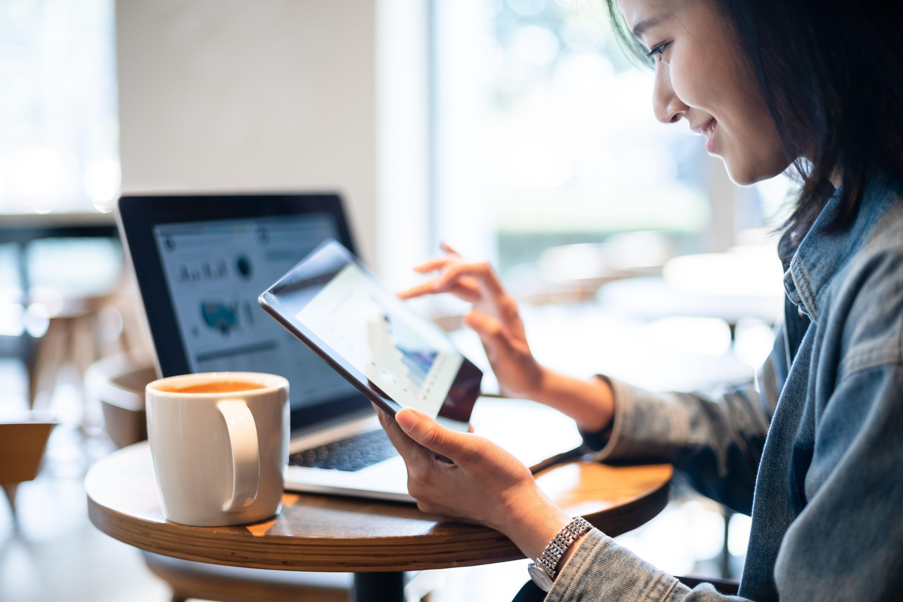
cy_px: 301
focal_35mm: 50
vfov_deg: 27.0
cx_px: 452
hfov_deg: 39.6
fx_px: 1254
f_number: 1.8
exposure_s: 1/160
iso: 200
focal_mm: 50
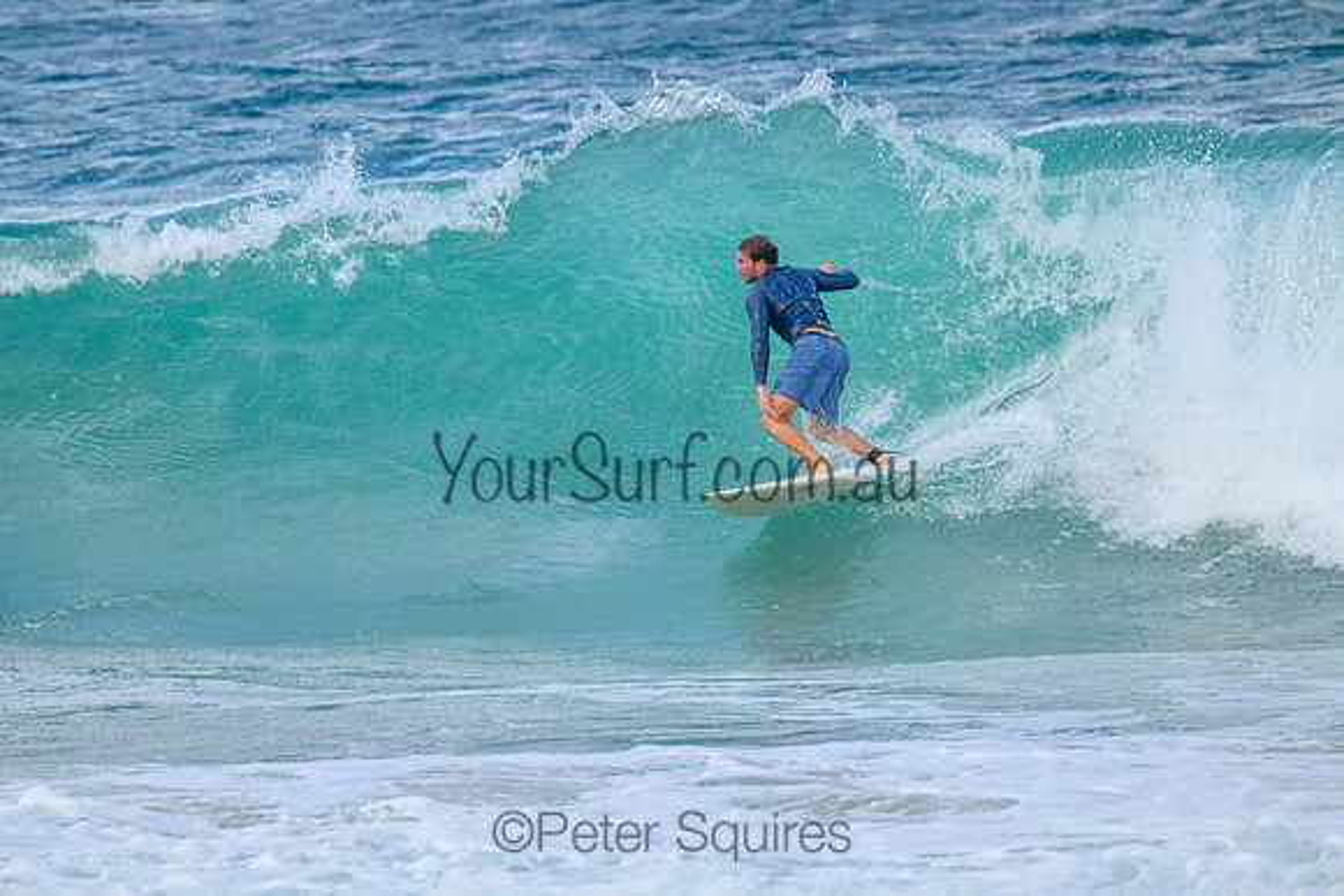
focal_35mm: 800
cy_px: 448
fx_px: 29872
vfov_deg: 1.7
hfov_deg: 2.6
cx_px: 672
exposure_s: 1/2000
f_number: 11
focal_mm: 800
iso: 2000
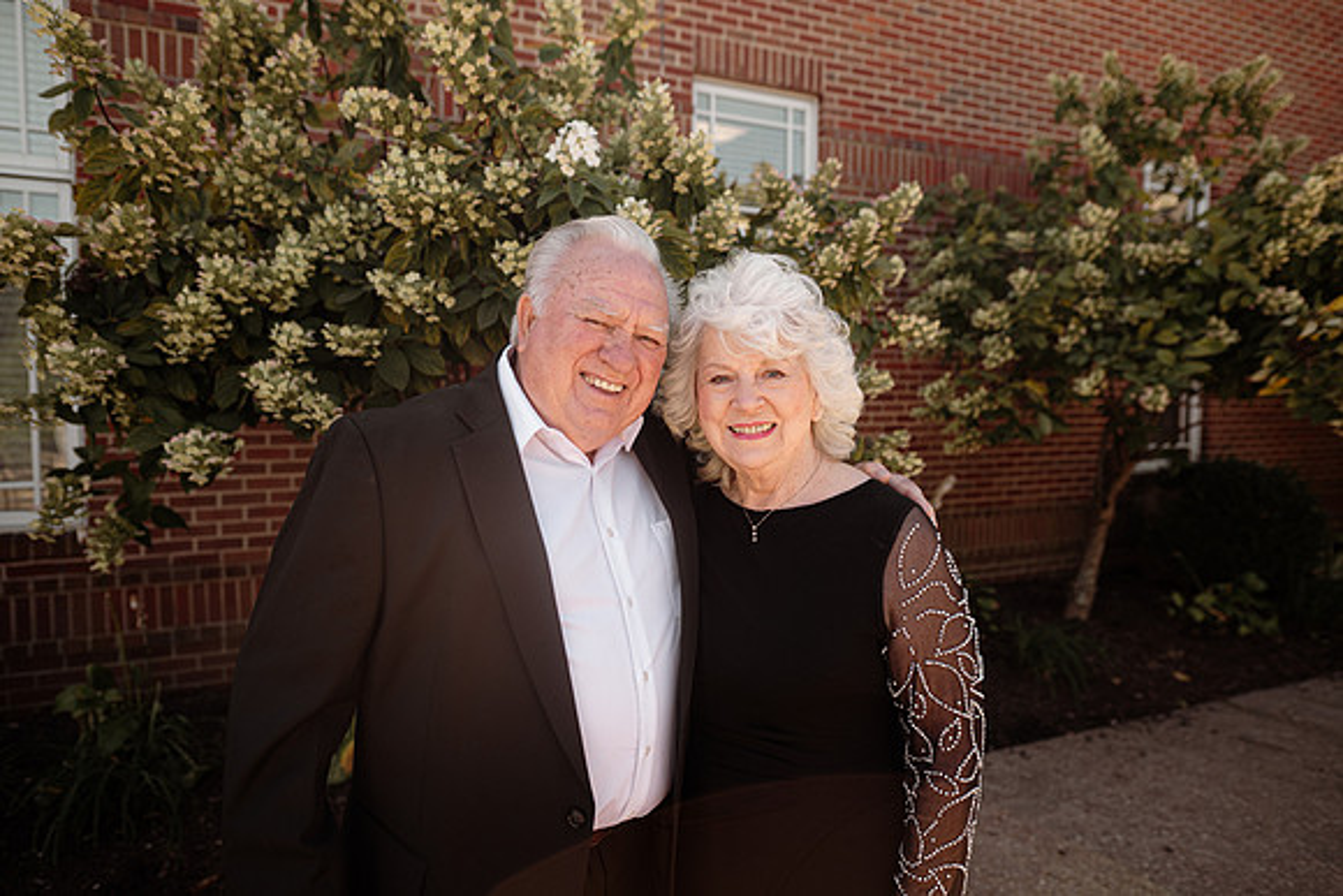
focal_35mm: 24
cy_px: 448
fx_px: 896
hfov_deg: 73.7
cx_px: 672
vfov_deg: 53.2
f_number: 2.8
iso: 160
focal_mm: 24
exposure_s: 1/640
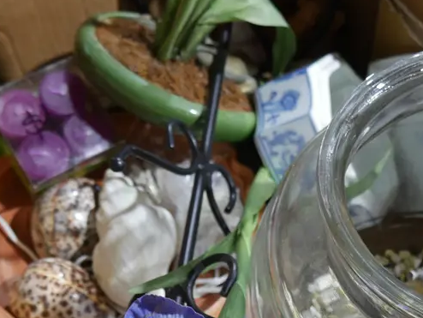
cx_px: 309
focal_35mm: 58
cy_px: 216
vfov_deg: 25.1
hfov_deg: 32.7
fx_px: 709
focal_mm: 14
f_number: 3.5
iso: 800
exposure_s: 1/60
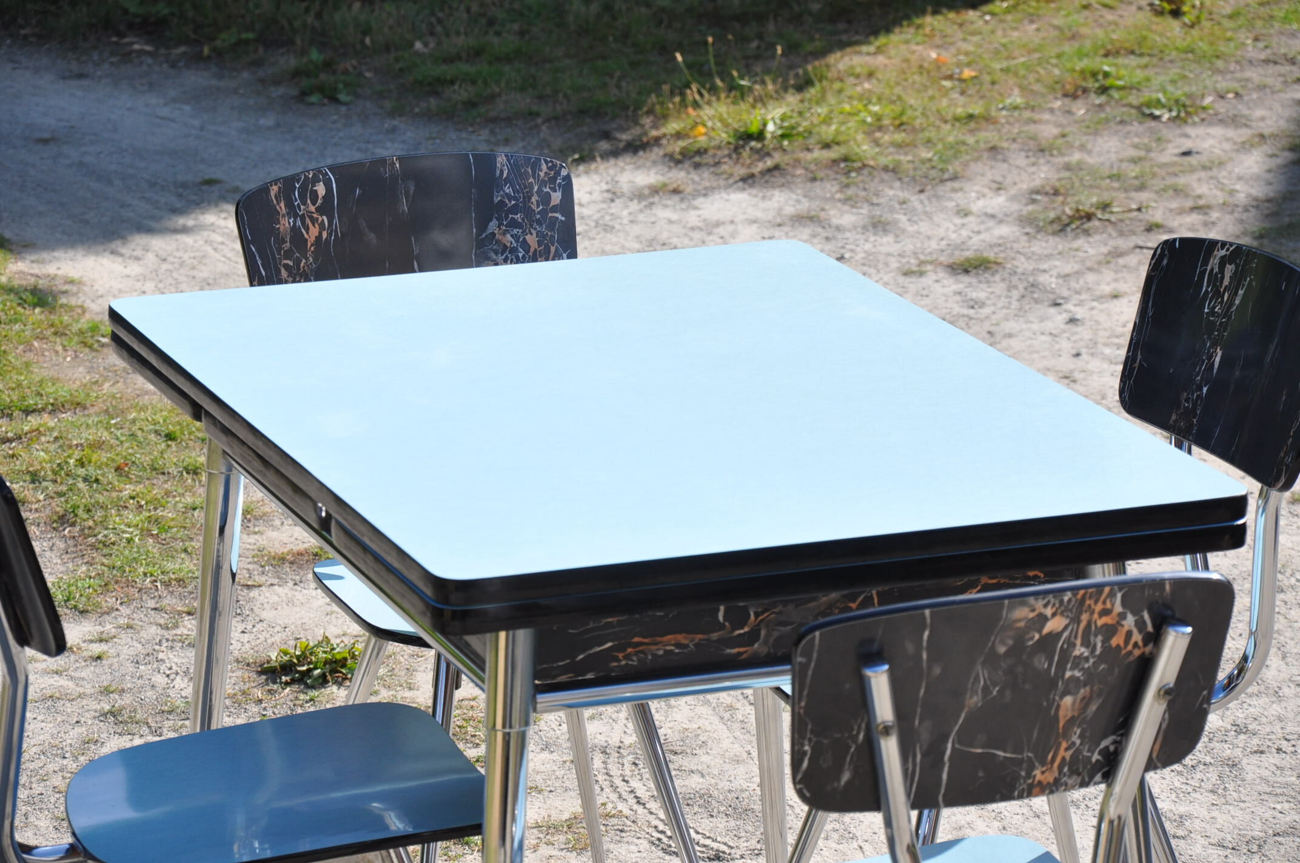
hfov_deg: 13.1
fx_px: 5681
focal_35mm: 158
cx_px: 650
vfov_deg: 8.7
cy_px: 432
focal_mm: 105
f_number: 9.5
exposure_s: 1/350
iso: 320
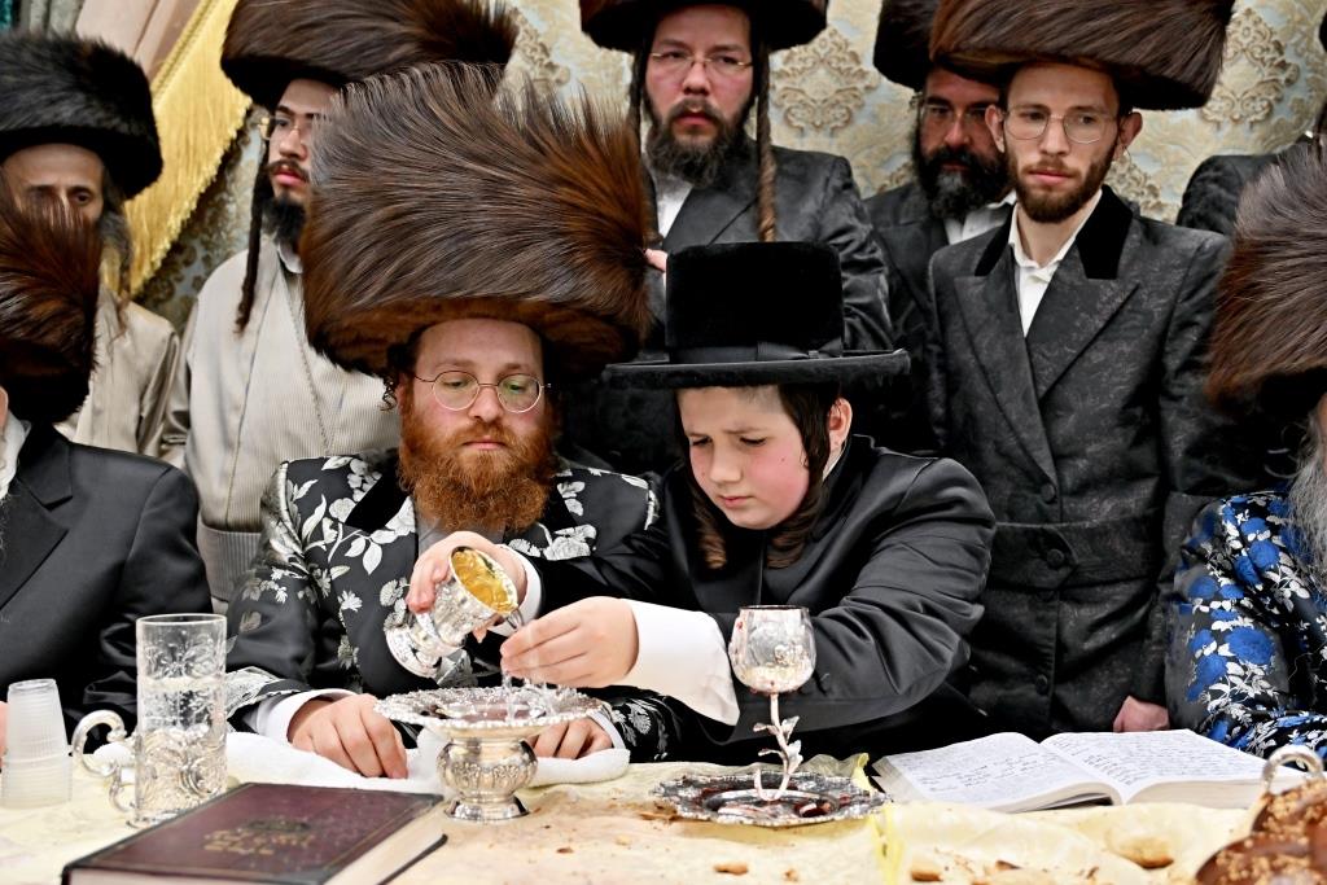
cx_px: 664
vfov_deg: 35.1
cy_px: 442
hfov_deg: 50.7
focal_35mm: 38
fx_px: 1401
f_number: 4
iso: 1000
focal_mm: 38
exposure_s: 1/320
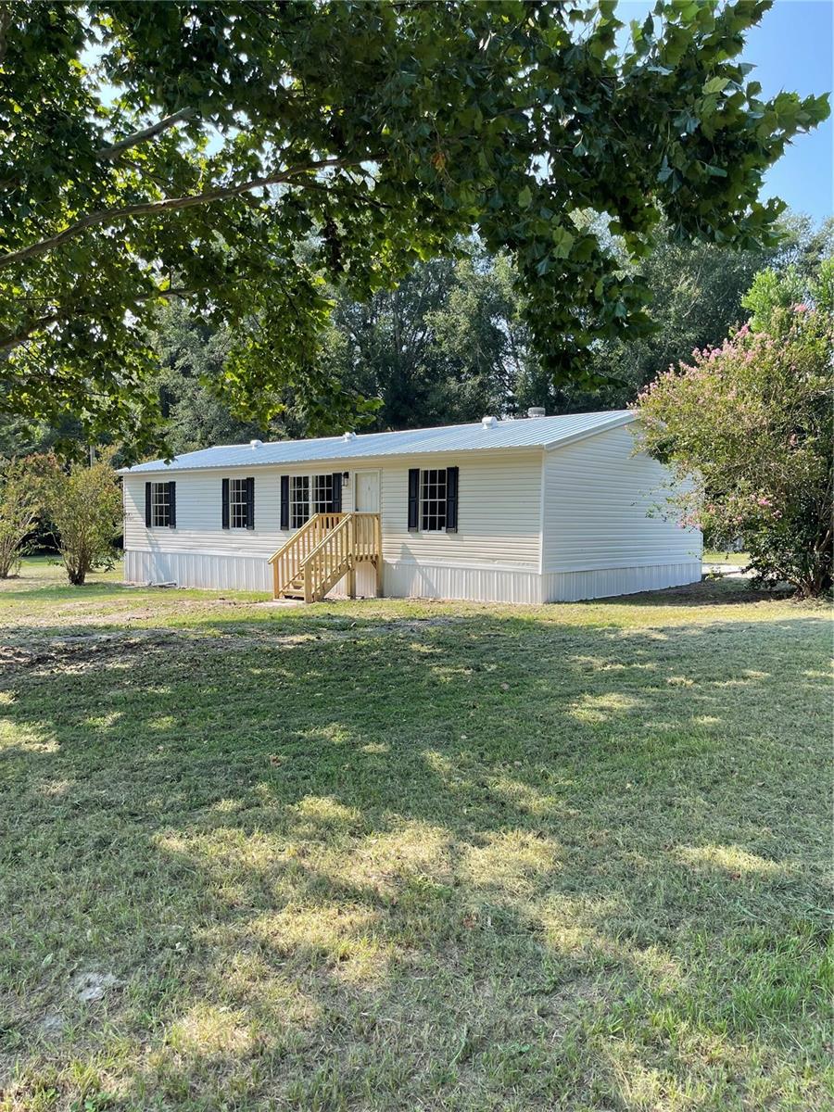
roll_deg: +0.0
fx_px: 803
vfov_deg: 69.4
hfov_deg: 54.9
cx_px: 417
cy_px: 556
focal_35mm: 25
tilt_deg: -1.2
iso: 32
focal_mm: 5.1
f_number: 1.6
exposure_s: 1/969
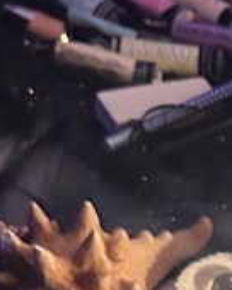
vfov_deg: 14.4
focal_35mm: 124
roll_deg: -5.1
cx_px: 461
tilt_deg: -42.5
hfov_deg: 11.3
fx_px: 1064
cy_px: 445
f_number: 1.78
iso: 1000
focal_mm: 6.86
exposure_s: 1/40
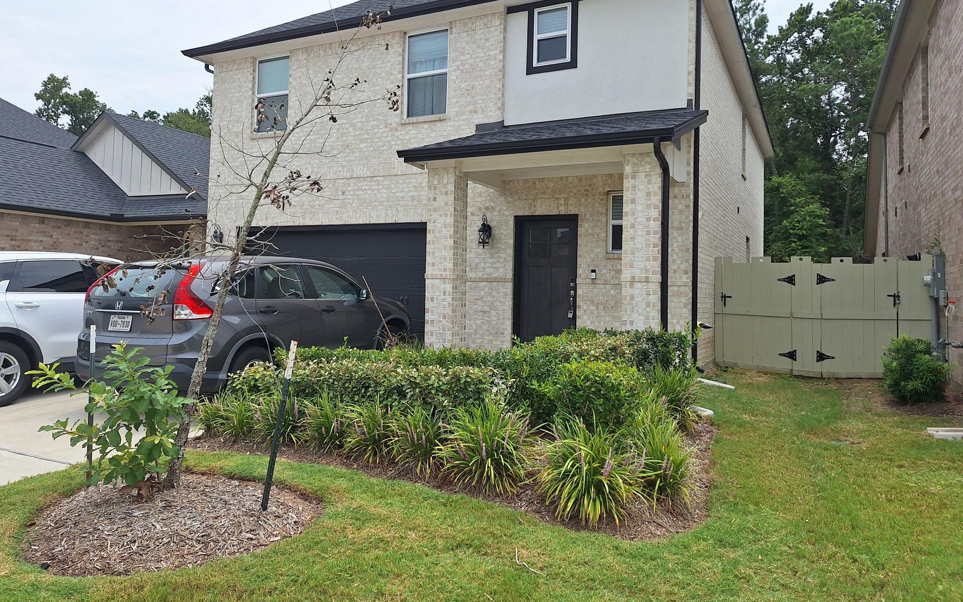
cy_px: 246
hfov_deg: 72.5
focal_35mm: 25
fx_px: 656
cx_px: 470
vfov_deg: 49.0
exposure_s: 1/3802
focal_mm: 5.54
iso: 40
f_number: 1.8
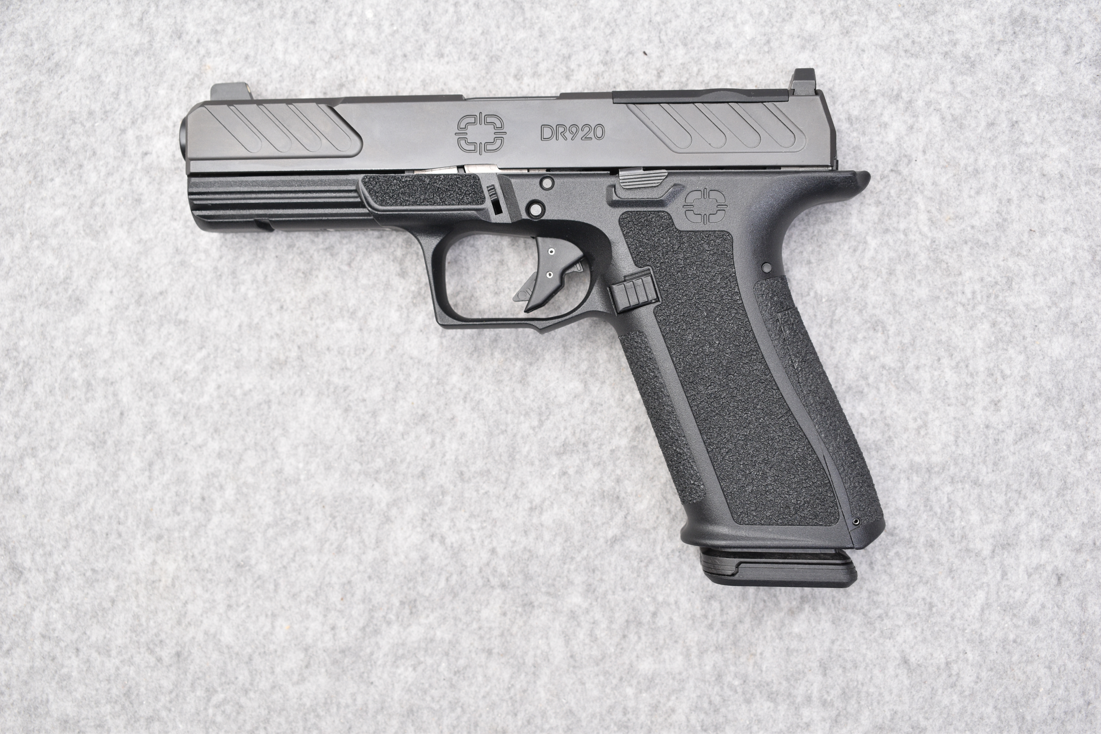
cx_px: 550
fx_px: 1239
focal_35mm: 40
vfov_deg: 33.0
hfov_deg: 47.9
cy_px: 367
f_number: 5.6
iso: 400
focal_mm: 27
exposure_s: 1/100
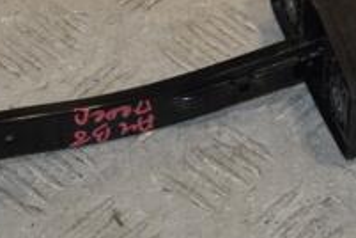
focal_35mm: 233
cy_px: 25
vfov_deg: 5.9
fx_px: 2304
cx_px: 337
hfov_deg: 8.8
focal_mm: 52
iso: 800
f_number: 9
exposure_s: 1/200
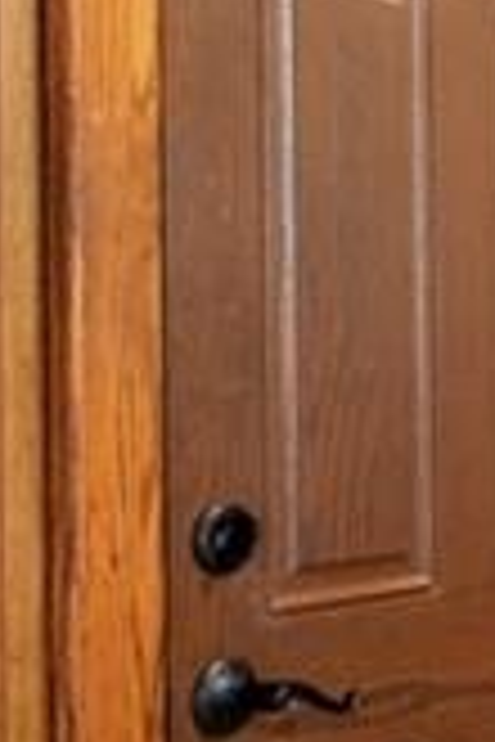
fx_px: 1794
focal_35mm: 87
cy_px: 425
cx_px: 1634
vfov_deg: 23.4
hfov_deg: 9.9
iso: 50
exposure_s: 4
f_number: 11
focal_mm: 14
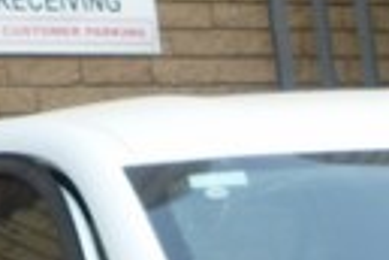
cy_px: 831
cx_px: 799
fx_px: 1740
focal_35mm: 161
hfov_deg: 11.4
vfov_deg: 7.3
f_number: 4
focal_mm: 4.5
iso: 80
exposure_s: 1/160
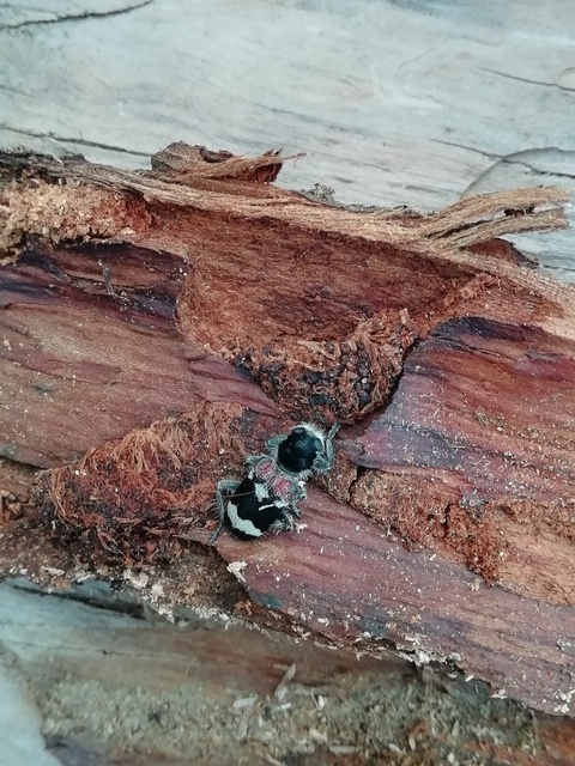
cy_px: 383
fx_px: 908
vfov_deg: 45.8
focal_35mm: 41
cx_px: 288
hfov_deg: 35.1
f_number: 2.2
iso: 100
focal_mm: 3.46
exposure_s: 1/50
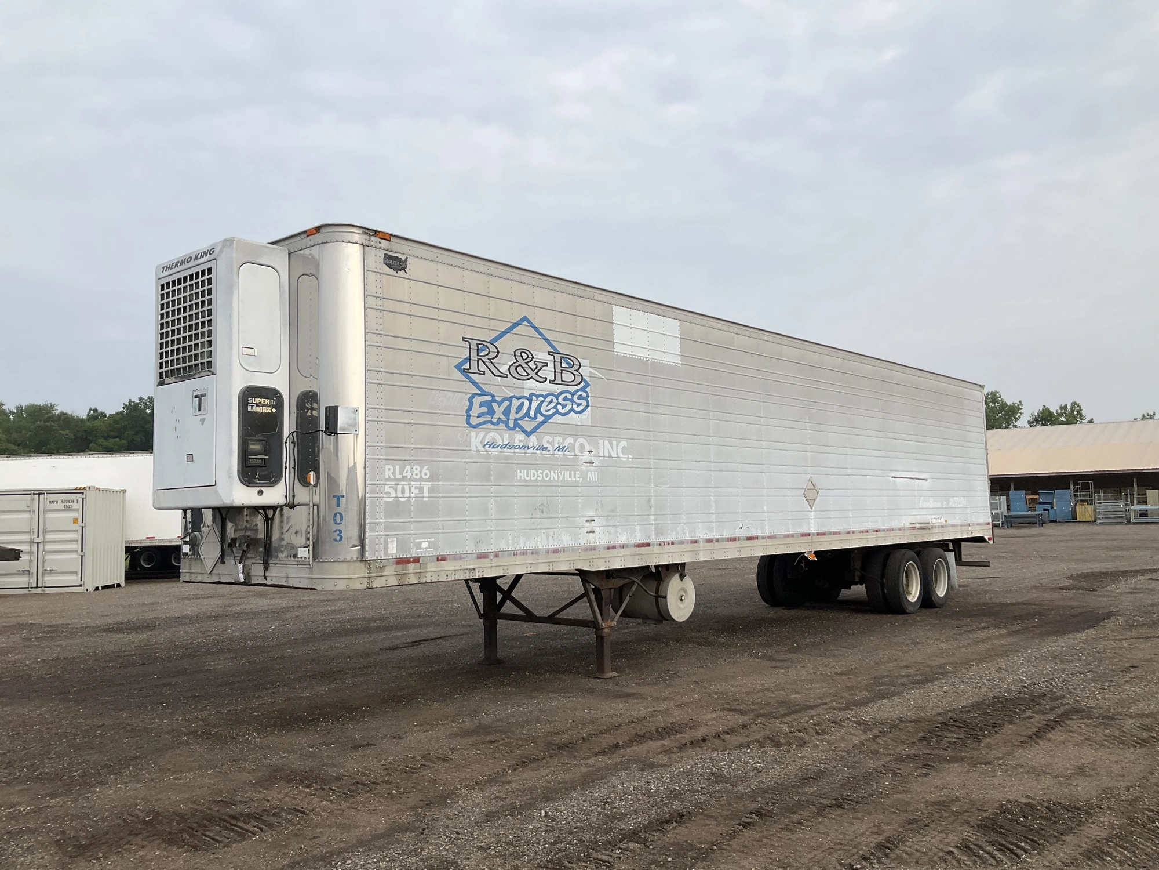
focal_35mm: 29
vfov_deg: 48.2
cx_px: 580
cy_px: 435
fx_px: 971
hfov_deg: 61.7
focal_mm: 3
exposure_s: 1/1412
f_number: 1.8
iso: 25
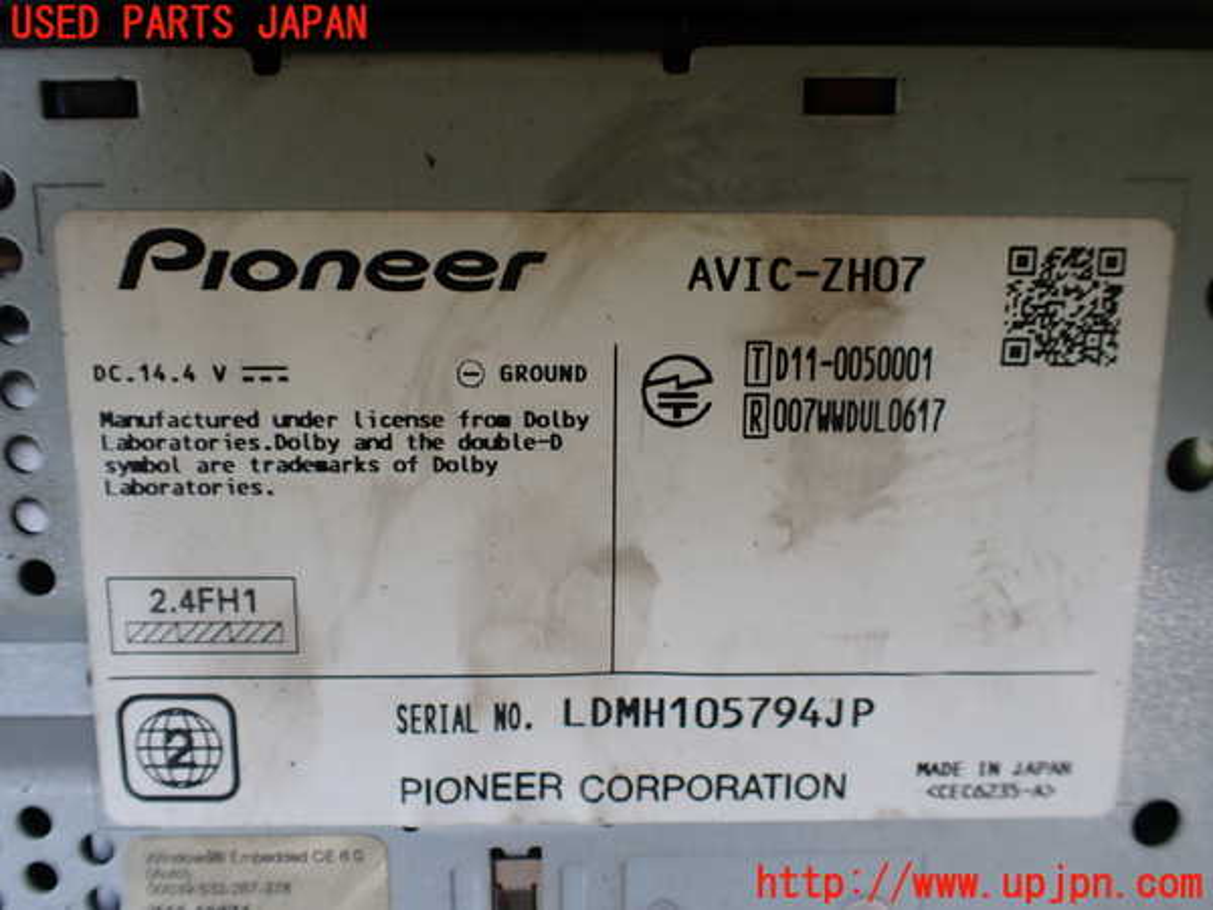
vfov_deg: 46.8
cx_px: 606
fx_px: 1051
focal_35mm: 30
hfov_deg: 60.0
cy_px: 455
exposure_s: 1/125
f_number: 2.3
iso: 100
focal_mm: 5.4
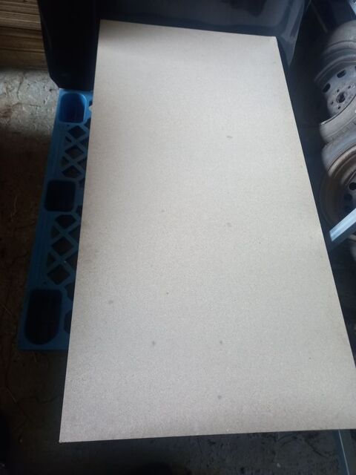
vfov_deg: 69.4
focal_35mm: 25
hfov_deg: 54.9
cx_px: 178
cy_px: 238
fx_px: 343
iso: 250
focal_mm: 4.6
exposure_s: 1/33.3
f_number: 2
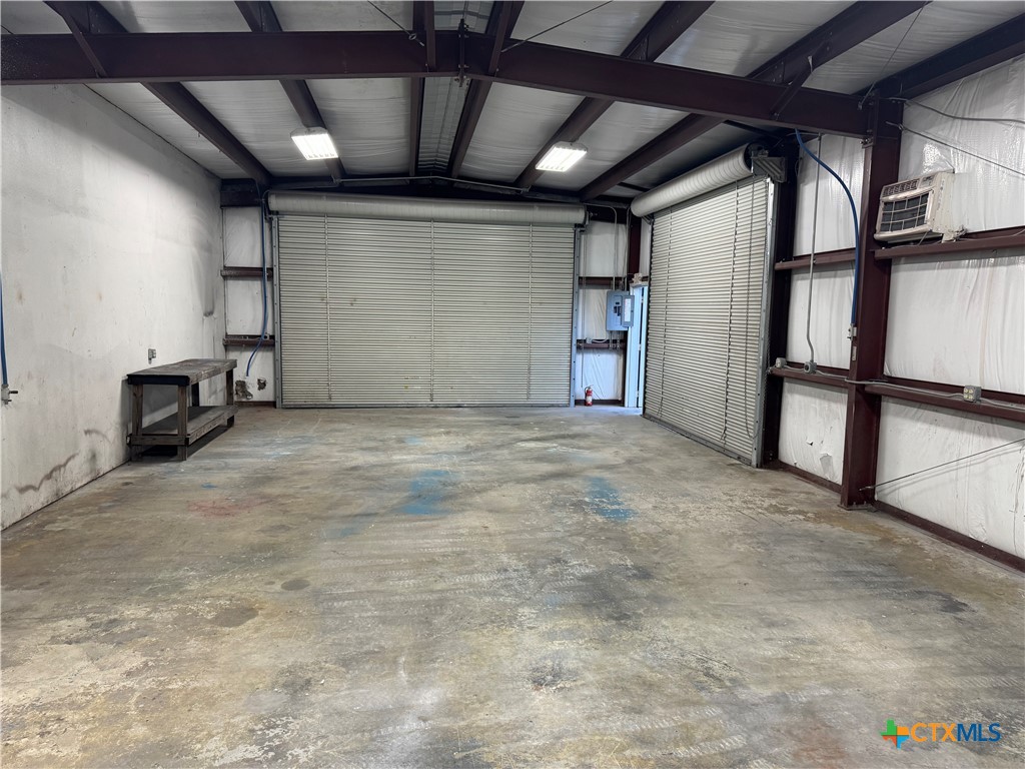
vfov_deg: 56.8
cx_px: 512
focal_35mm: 24
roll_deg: -0.8
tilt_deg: -5.7
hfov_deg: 71.6
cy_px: 384
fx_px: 711
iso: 200
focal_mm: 6.86
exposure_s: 1/120
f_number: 1.78
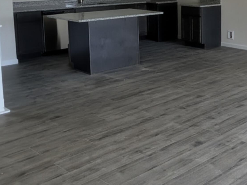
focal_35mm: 43
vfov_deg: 28.3
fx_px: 307
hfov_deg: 42.1
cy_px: -49
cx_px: 195
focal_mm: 2.35
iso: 47
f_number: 2.2
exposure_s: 1/32
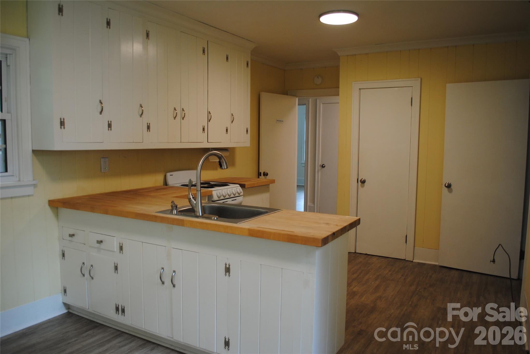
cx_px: 265
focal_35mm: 27
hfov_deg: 67.3
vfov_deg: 48.0
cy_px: 177
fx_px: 398
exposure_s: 1/40
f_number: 3.5
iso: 200
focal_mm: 18
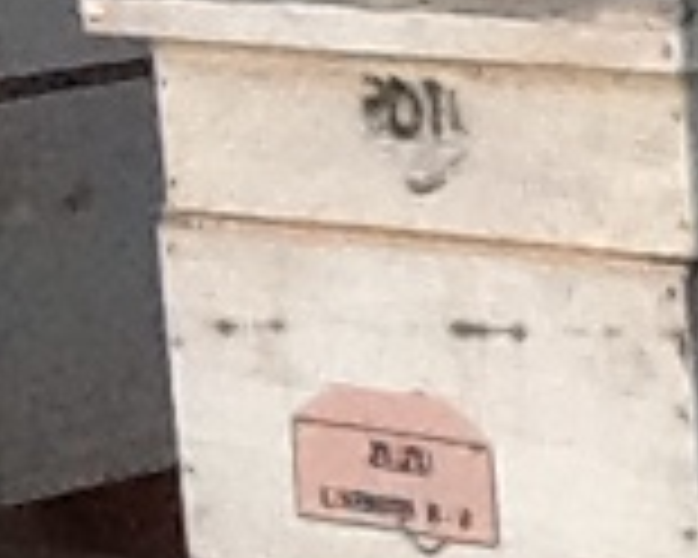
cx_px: 1932
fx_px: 5495
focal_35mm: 266
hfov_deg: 6.7
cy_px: 112
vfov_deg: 5.8
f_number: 2.4
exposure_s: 1/120
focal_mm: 2.03
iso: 64
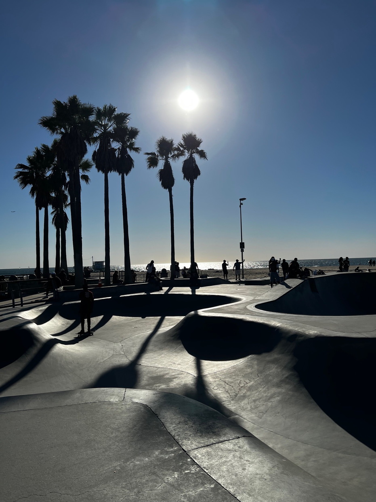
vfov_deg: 67.3
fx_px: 377
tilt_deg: +1.7
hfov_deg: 53.0
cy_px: 251
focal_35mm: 26
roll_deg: +1.9
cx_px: 188
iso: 50
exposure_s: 1/16393
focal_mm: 5.7
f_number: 1.5
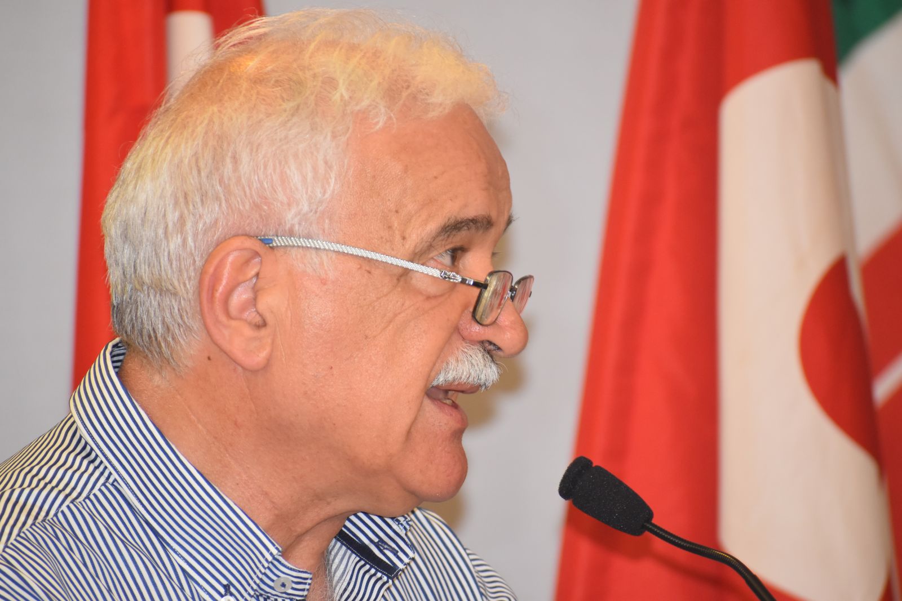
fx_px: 11275
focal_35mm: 450
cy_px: 300
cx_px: 451
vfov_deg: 3.1
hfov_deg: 4.6
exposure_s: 1/60
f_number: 6.3
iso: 1100
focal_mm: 300
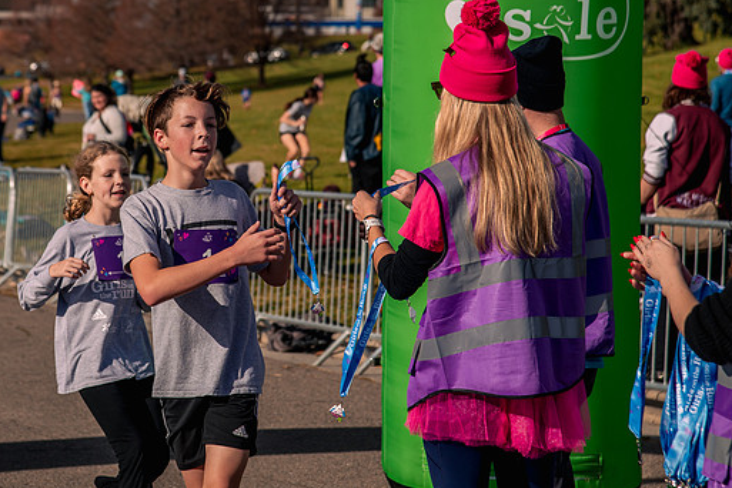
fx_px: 3090
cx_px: 211
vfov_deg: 9.0
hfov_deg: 13.5
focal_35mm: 152
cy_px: 153
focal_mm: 98
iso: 200
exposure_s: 1/1600
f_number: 5.6
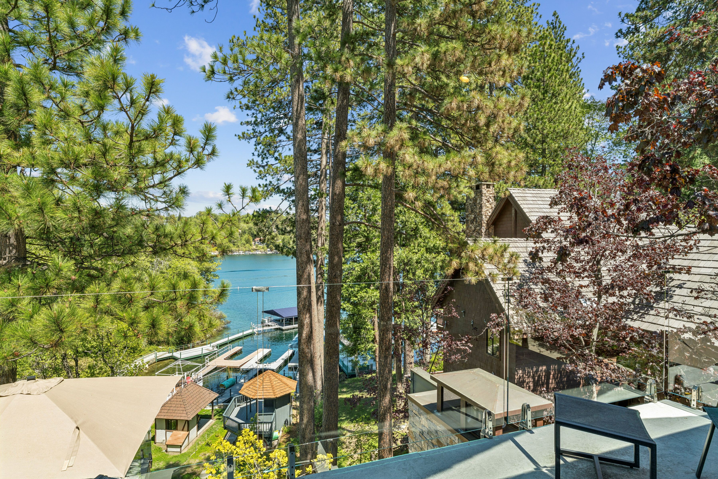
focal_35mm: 20
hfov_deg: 84.5
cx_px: 359
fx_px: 395
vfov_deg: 62.5
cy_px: 240
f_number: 13
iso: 100
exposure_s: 1/25
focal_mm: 19.8
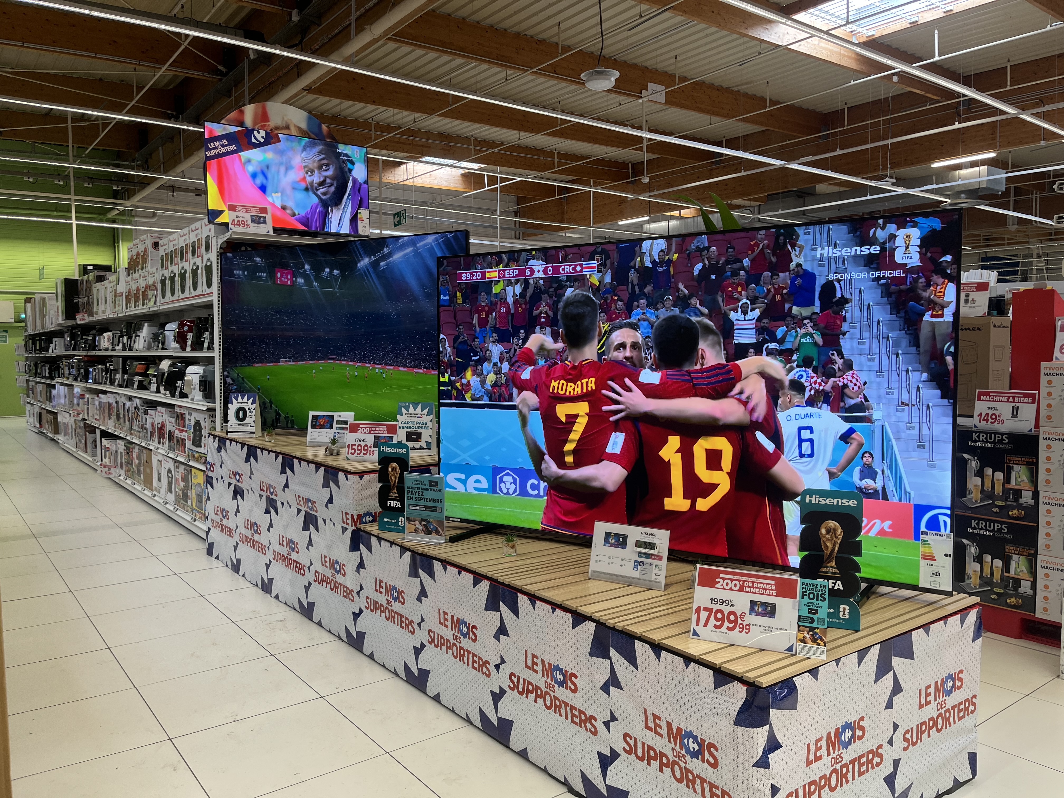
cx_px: 532
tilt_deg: -4.2
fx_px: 799
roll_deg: +0.9
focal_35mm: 26
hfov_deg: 67.3
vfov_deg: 53.1
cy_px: 399
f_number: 1.6
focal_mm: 5.1
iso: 80
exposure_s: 1/100
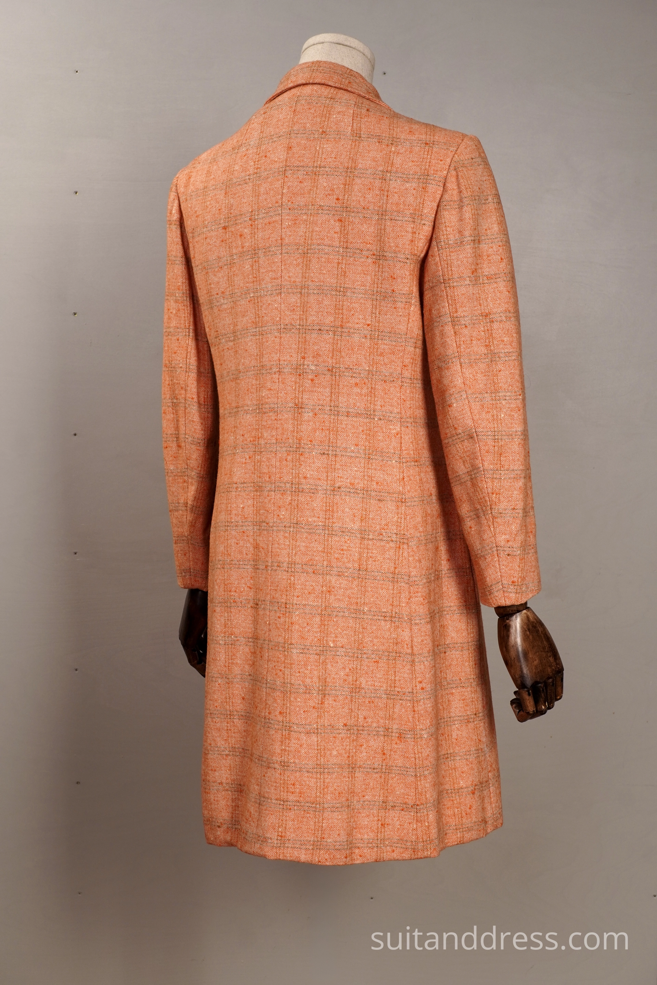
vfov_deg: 41.1
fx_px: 1314
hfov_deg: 28.1
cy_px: 492
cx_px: 328
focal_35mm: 48
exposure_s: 1/25
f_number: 8
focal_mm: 32
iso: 250
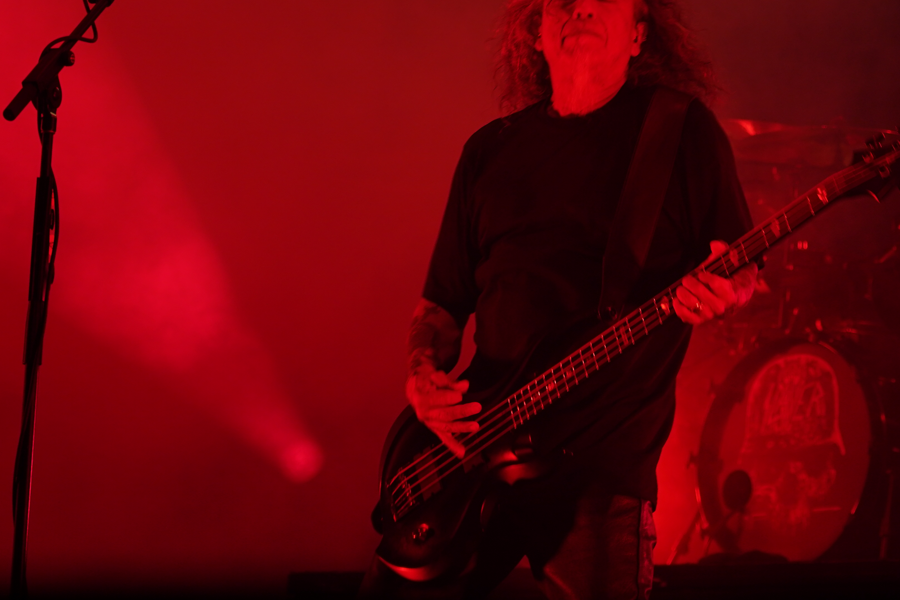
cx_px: 642
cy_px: 73
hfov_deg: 13.3
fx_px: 3850
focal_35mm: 154
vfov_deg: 8.9
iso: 400
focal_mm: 83
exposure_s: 1/100
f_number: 4
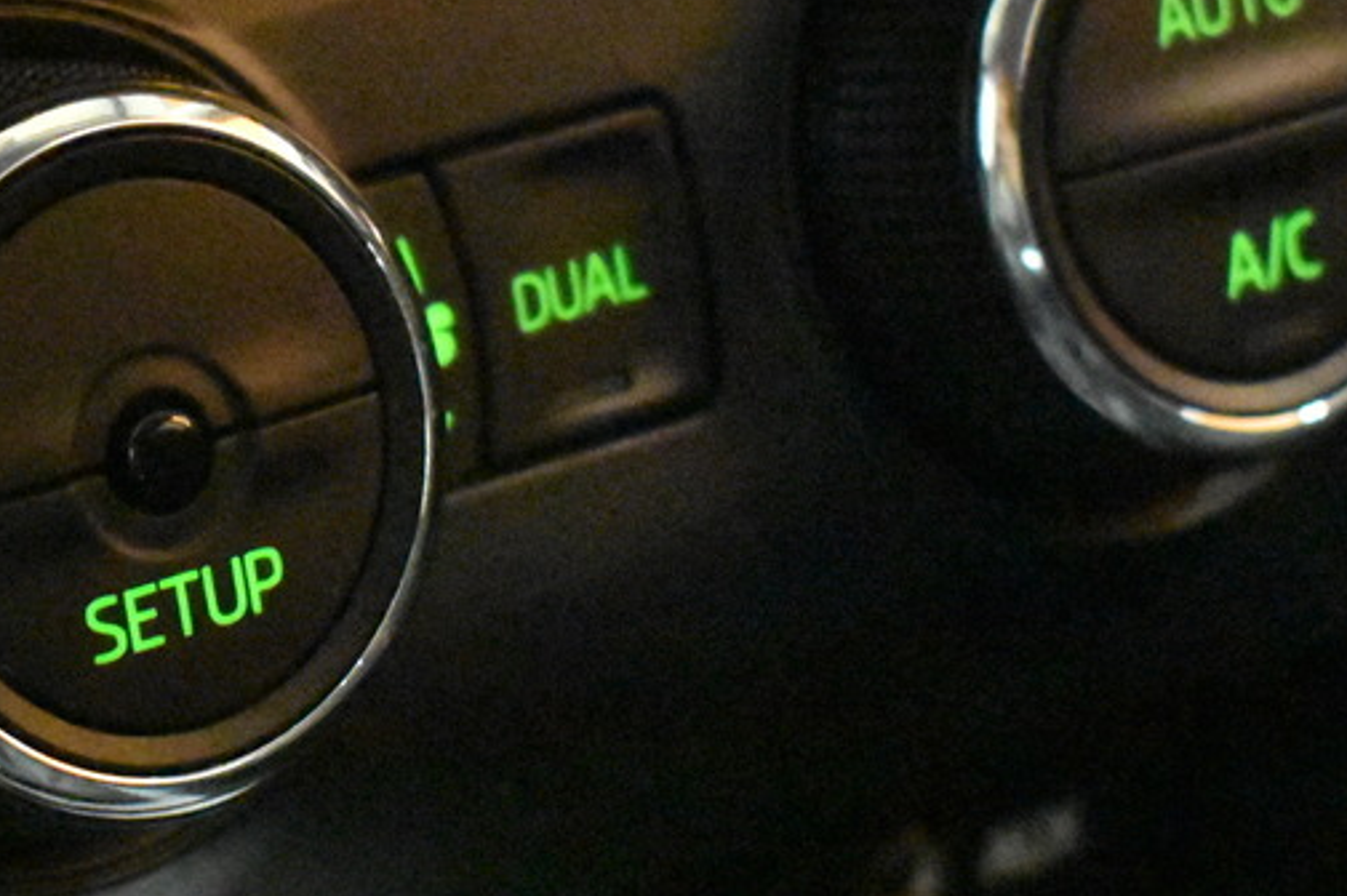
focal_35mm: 183
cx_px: -69
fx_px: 6843
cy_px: 267
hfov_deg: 11.1
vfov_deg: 7.5
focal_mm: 38
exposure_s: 1/60
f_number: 4.8
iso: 16000
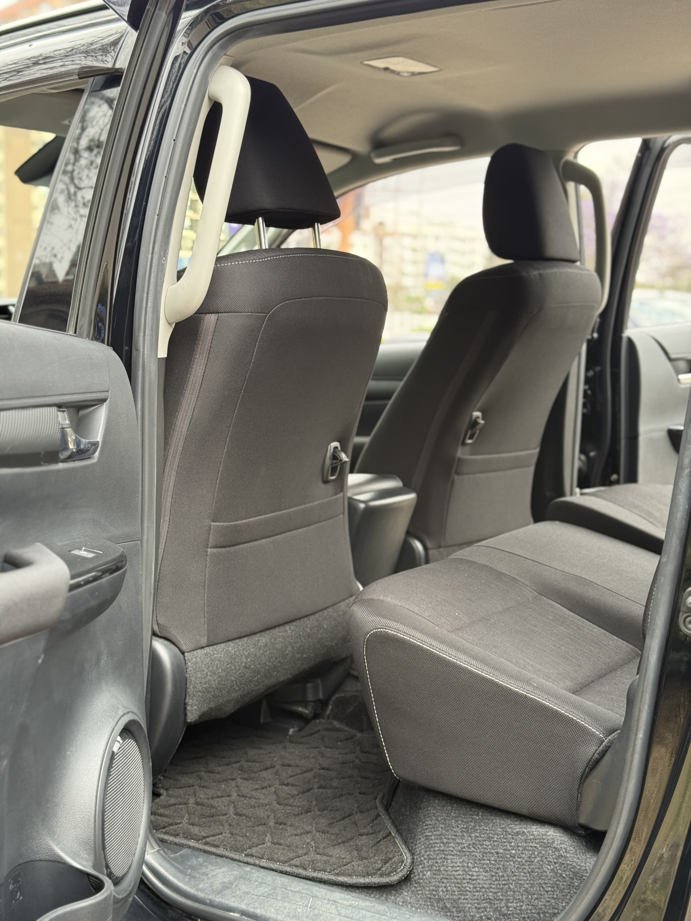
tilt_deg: -4.9
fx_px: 1278
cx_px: 346
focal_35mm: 48
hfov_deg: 30.3
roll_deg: -1.9
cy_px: 460
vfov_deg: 39.7
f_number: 1.78
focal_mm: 6.76
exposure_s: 1/242
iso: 100
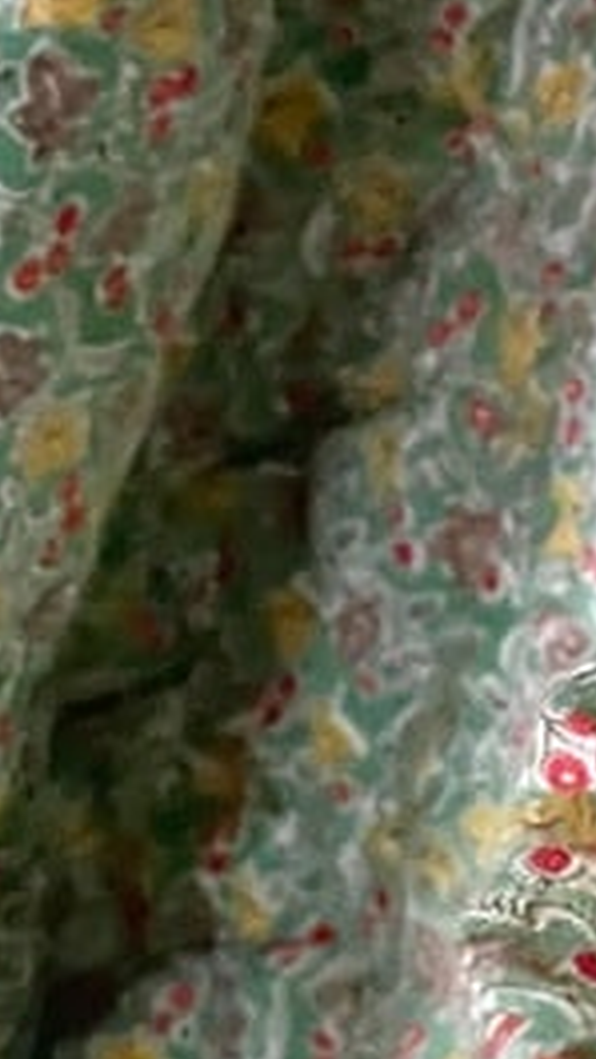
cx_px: 1116
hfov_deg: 5.4
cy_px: 508
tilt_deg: -42.4
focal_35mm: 219
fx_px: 6155
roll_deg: -24.9
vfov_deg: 9.8
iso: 800
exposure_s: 1/50
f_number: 2
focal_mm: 6
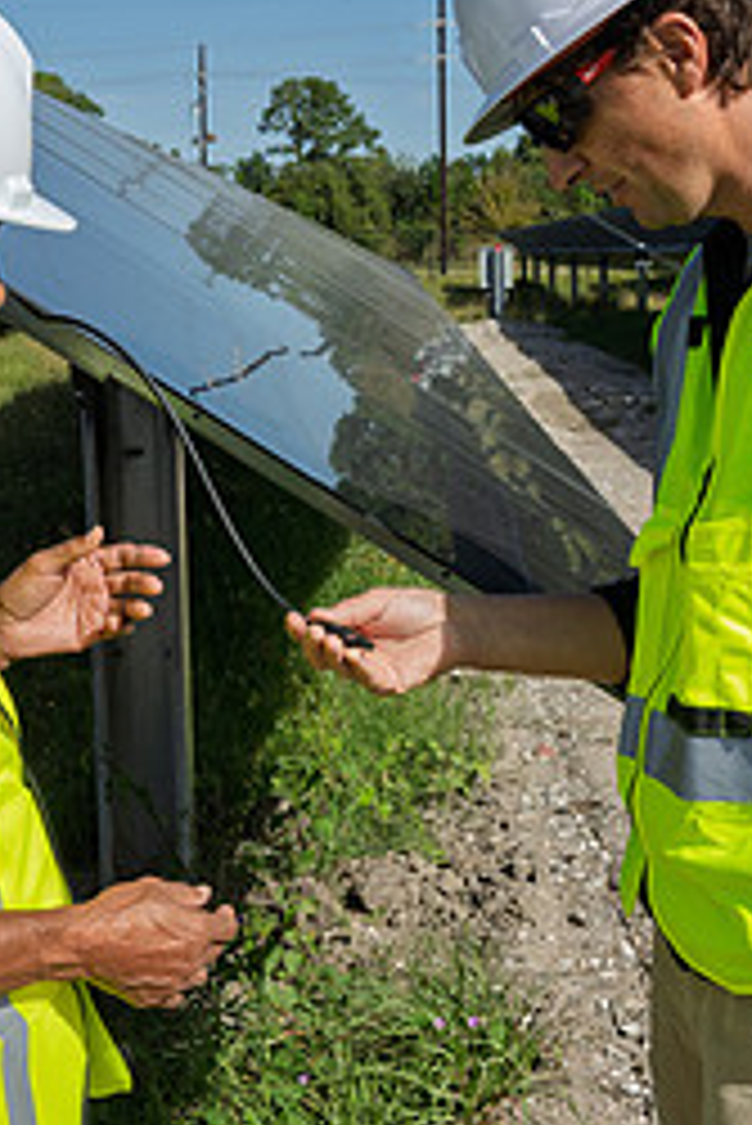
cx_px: 360
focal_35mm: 65
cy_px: 389
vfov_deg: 30.7
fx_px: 2034
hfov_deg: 20.9
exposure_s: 1/320
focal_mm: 28
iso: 200
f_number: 16
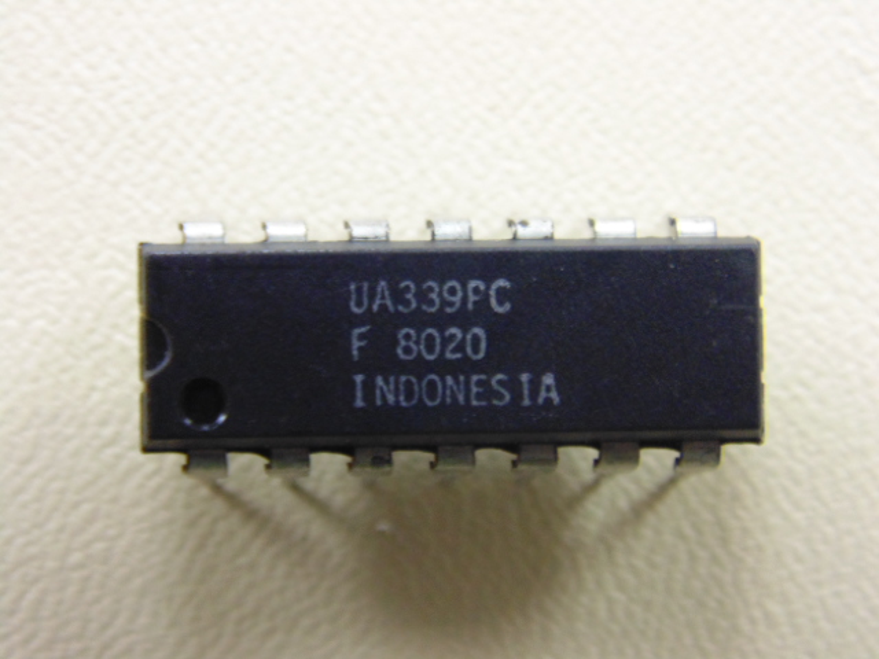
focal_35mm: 119
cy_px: 330
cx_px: 440
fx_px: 3022
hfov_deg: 16.6
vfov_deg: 12.5
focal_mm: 21.3
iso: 400
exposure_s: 1/8
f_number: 4.8
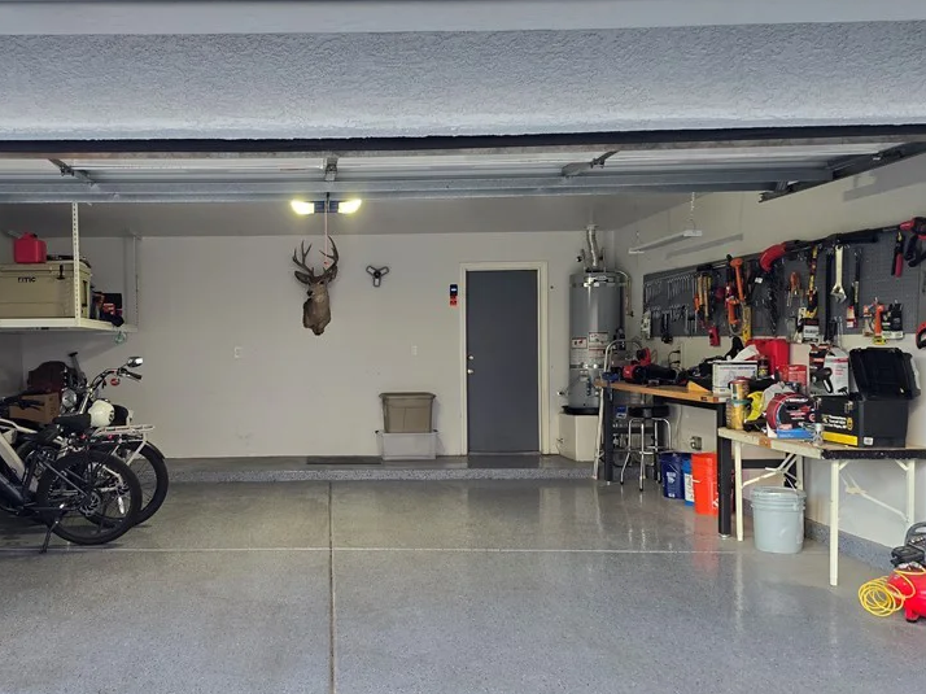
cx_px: 309
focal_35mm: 33
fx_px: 882
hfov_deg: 54.3
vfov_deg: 42.9
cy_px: 387
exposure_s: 1/120
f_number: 1.7
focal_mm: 6.3
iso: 200
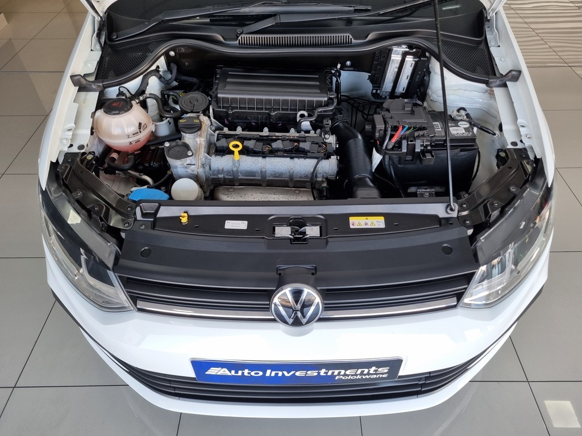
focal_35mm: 26
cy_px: 218
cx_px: 291
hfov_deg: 67.3
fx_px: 437
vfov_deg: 53.1
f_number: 1.8
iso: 80
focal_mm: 5.4
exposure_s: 1/100
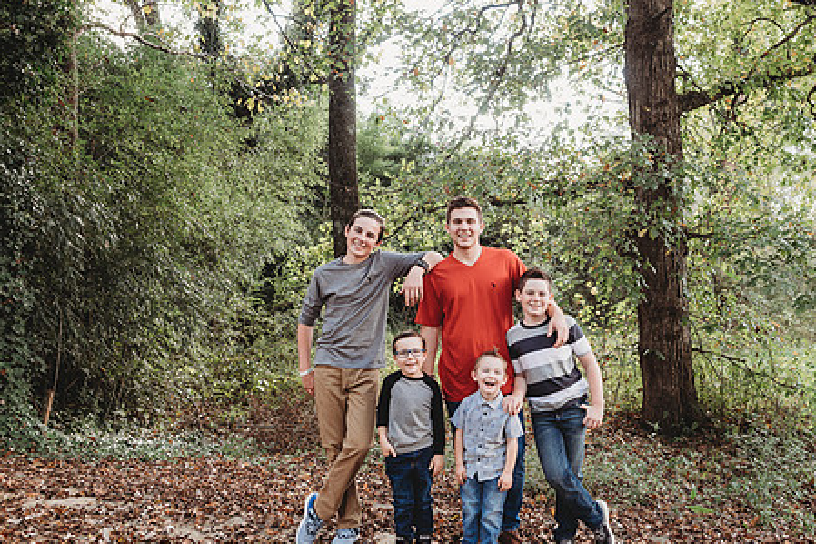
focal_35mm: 31
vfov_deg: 42.3
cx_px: 465
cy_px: 297
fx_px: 702
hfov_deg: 60.1
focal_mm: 24
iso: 500
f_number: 3.2
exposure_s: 1/250
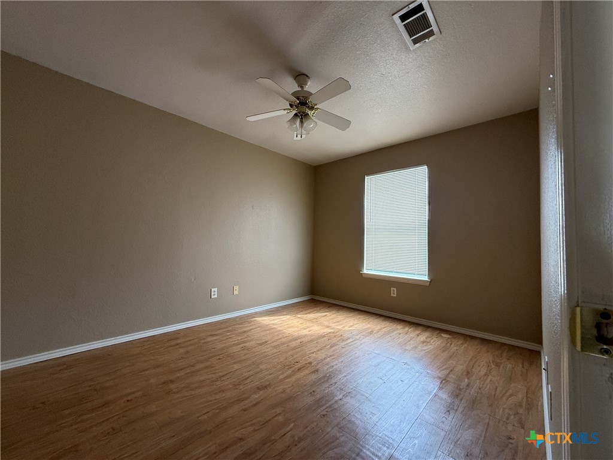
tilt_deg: +2.8
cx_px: 306
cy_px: 230
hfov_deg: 102.1
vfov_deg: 85.7
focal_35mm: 14
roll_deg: -1.2
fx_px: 248
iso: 160
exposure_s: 1/99
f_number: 2.2
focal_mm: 2.22
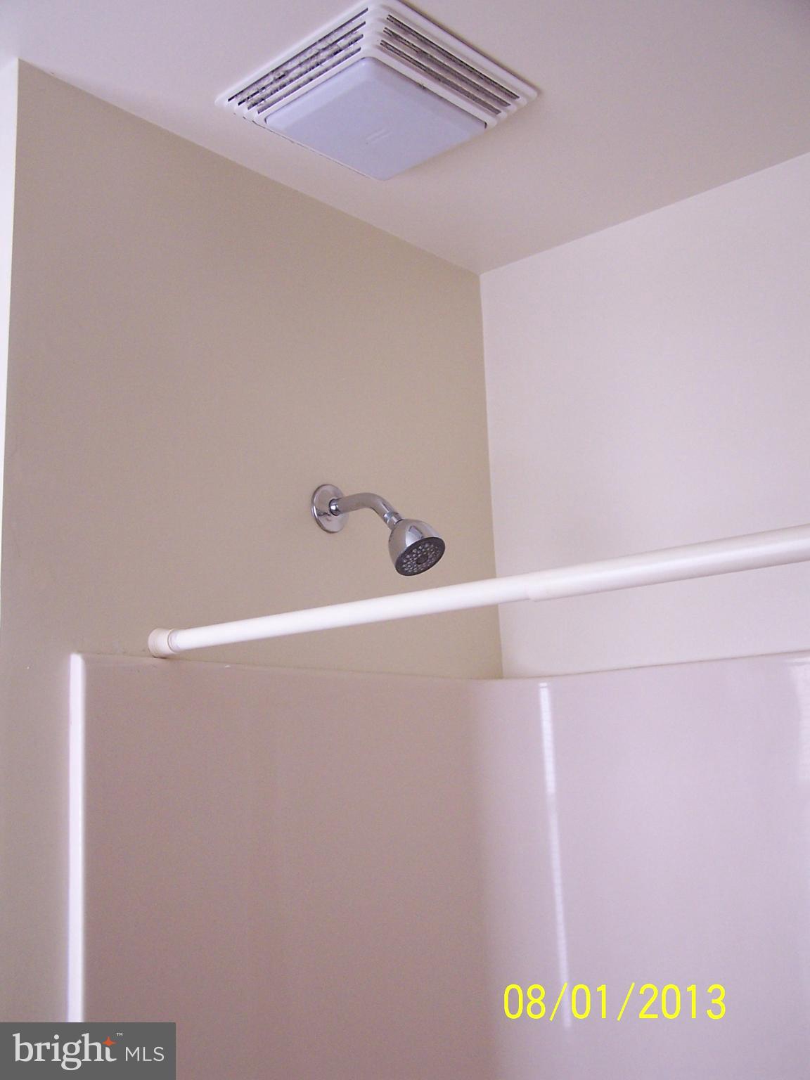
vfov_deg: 49.0
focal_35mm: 38
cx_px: 405
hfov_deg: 37.7
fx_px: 1186
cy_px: 540
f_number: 2.8
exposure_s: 1/20
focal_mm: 6.3
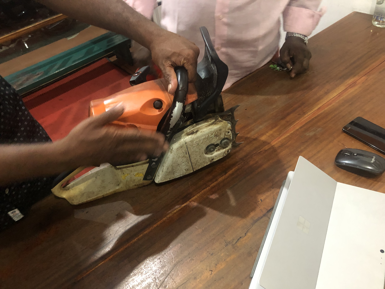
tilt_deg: -41.5
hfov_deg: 63.4
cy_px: 144
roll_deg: +11.5
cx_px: 192
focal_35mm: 28
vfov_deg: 49.7
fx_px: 311
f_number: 1.8
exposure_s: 1/4
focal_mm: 3.99
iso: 100
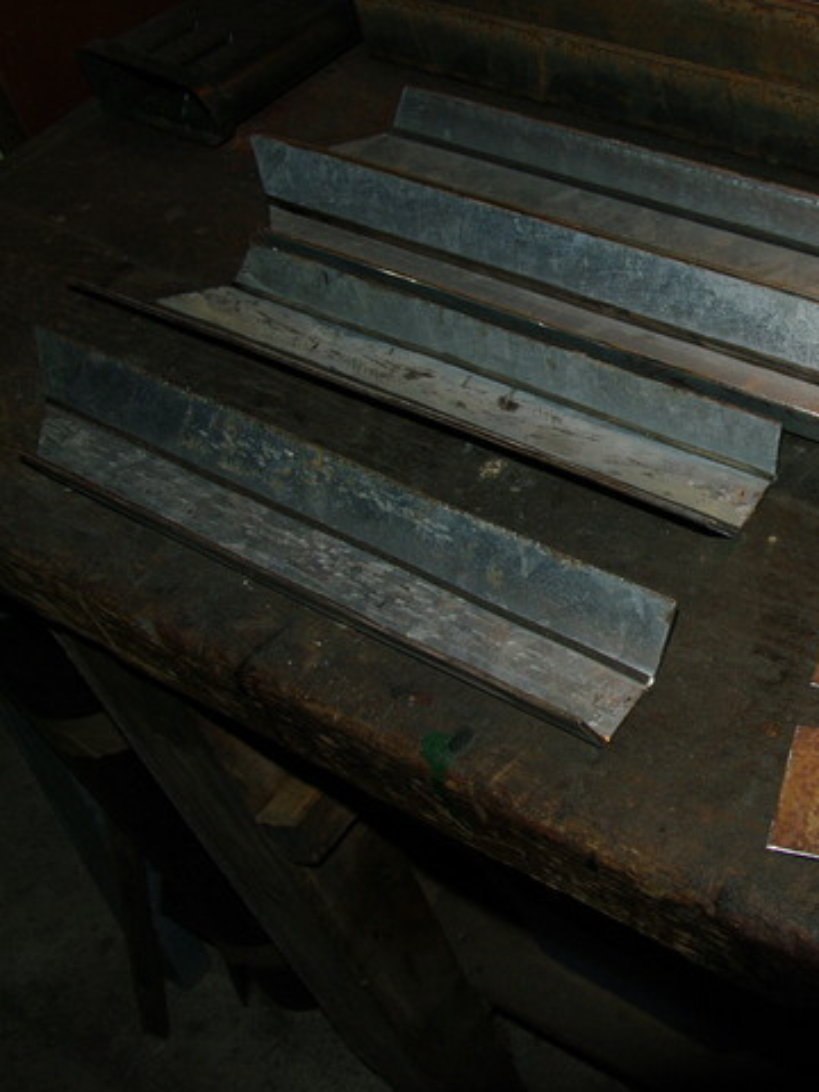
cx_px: 801
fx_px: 1287
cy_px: 505
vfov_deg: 45.9
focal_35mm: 41
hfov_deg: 32.7
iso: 640
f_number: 10
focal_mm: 17
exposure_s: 1/30
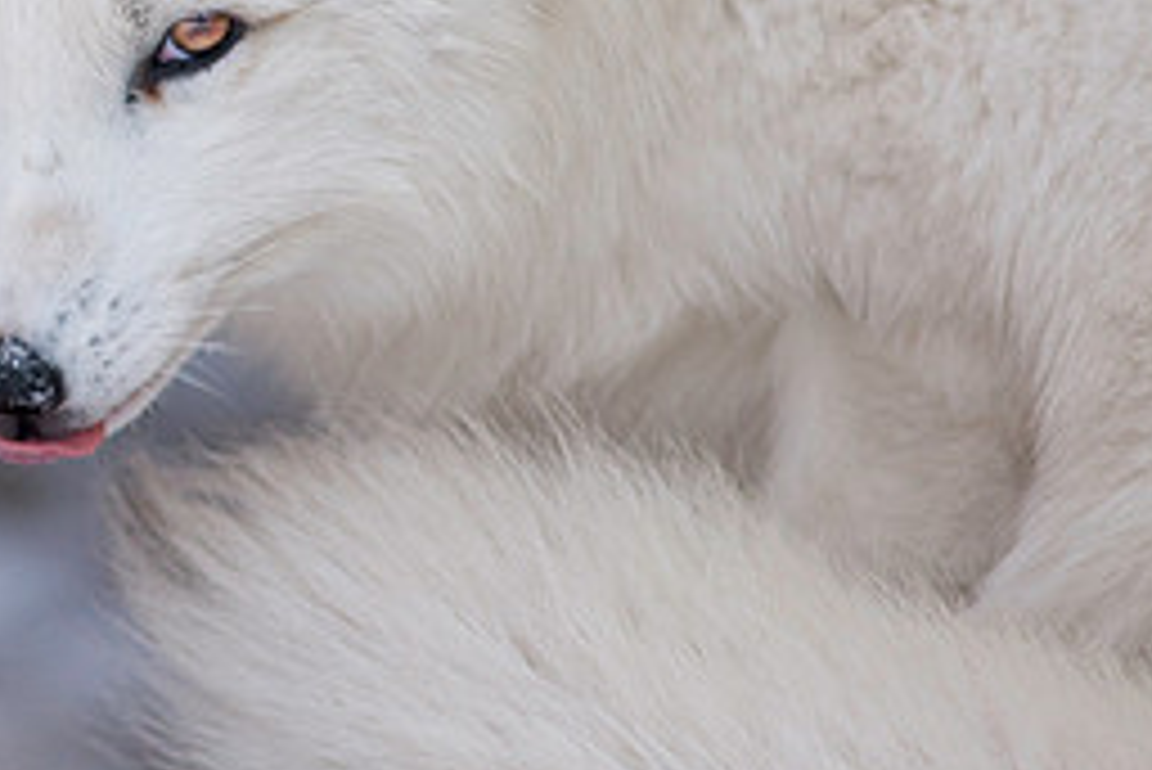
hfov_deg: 2.0
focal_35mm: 1018
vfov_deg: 1.4
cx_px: -112
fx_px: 32593
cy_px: 146
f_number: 3.5
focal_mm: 300
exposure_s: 1/2000
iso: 400
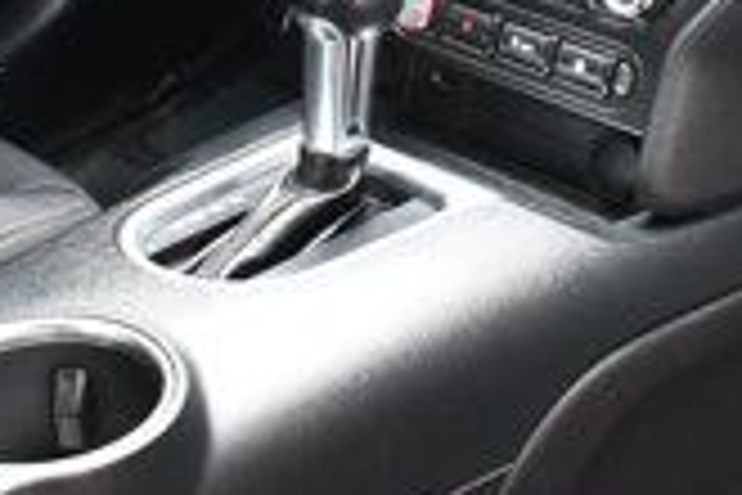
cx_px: 908
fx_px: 2164
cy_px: -2
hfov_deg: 18.4
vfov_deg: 12.9
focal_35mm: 105
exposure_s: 1/125
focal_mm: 18
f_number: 3.5
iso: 2000
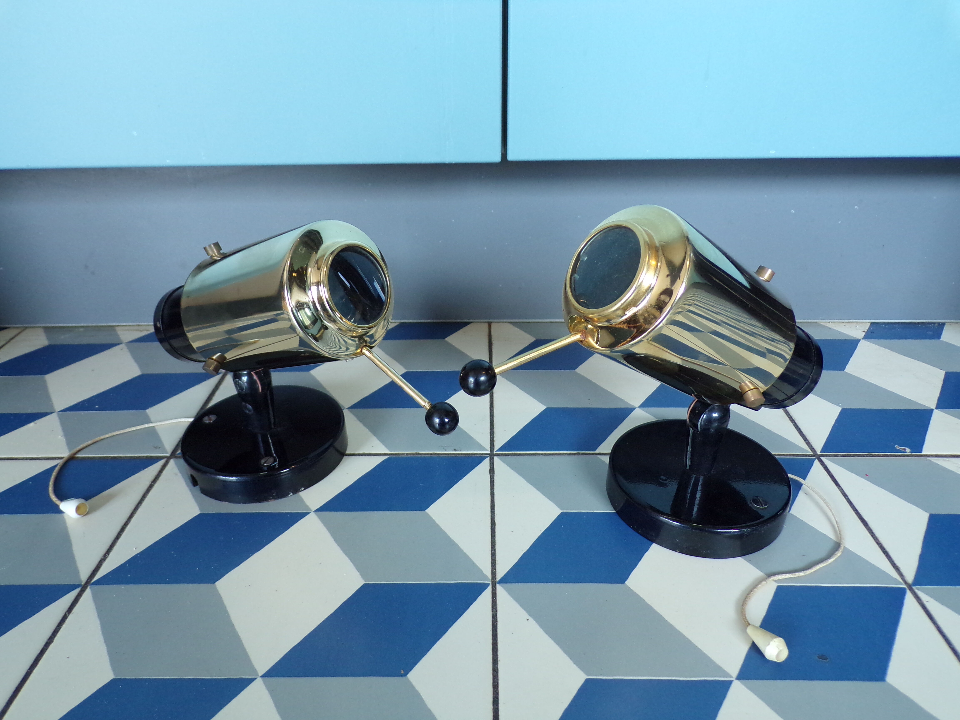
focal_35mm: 24
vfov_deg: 56.8
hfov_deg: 71.6
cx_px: 480
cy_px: 360
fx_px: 666
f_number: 3
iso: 200
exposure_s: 1/20
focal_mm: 4.3
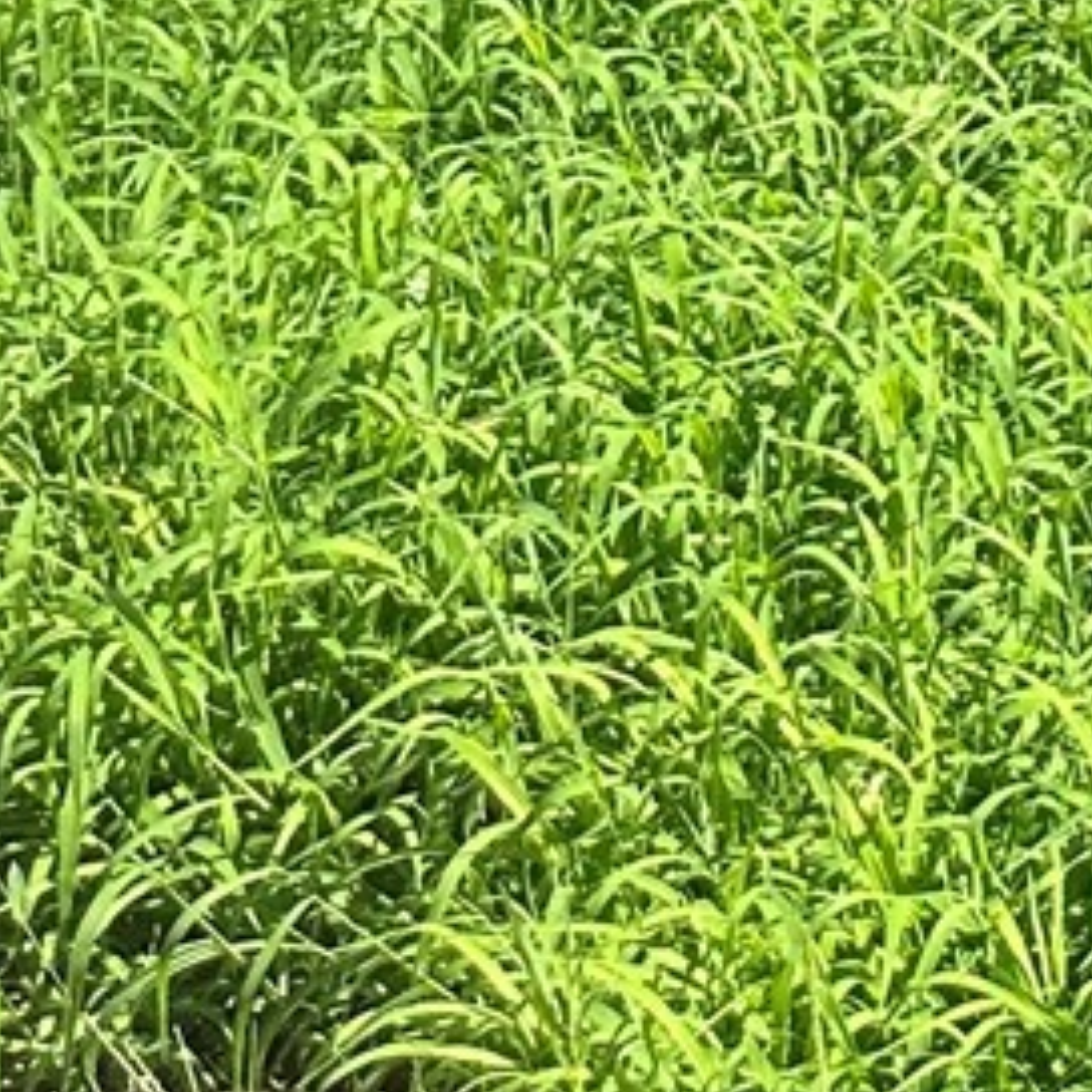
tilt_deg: -1.7
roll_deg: +0.5
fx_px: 5354
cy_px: -1570
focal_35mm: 150
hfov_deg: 9.8
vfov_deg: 10.1
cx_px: 2907
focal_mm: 6.86
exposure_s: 1/1949
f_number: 1.78
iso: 80
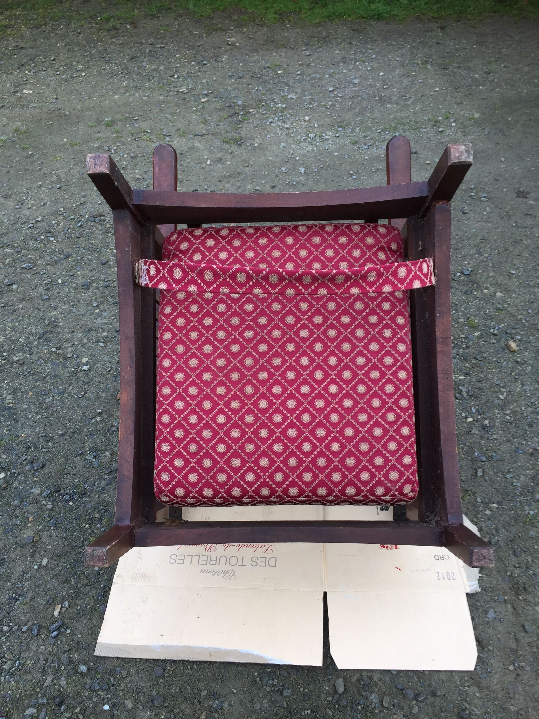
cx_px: 270
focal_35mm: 29
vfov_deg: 61.7
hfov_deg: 48.2
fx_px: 602
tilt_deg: -45.1
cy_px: 360
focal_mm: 4.15
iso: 32
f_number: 2.2
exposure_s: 1/134
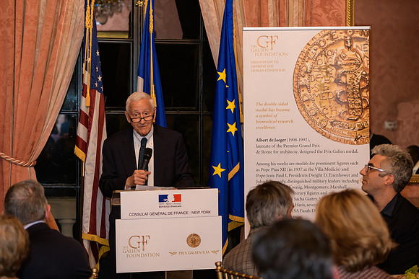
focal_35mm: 82
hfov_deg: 24.8
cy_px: 140
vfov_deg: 16.7
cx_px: 210
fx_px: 955
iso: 1250
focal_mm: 82
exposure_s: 1/100
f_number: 3.2
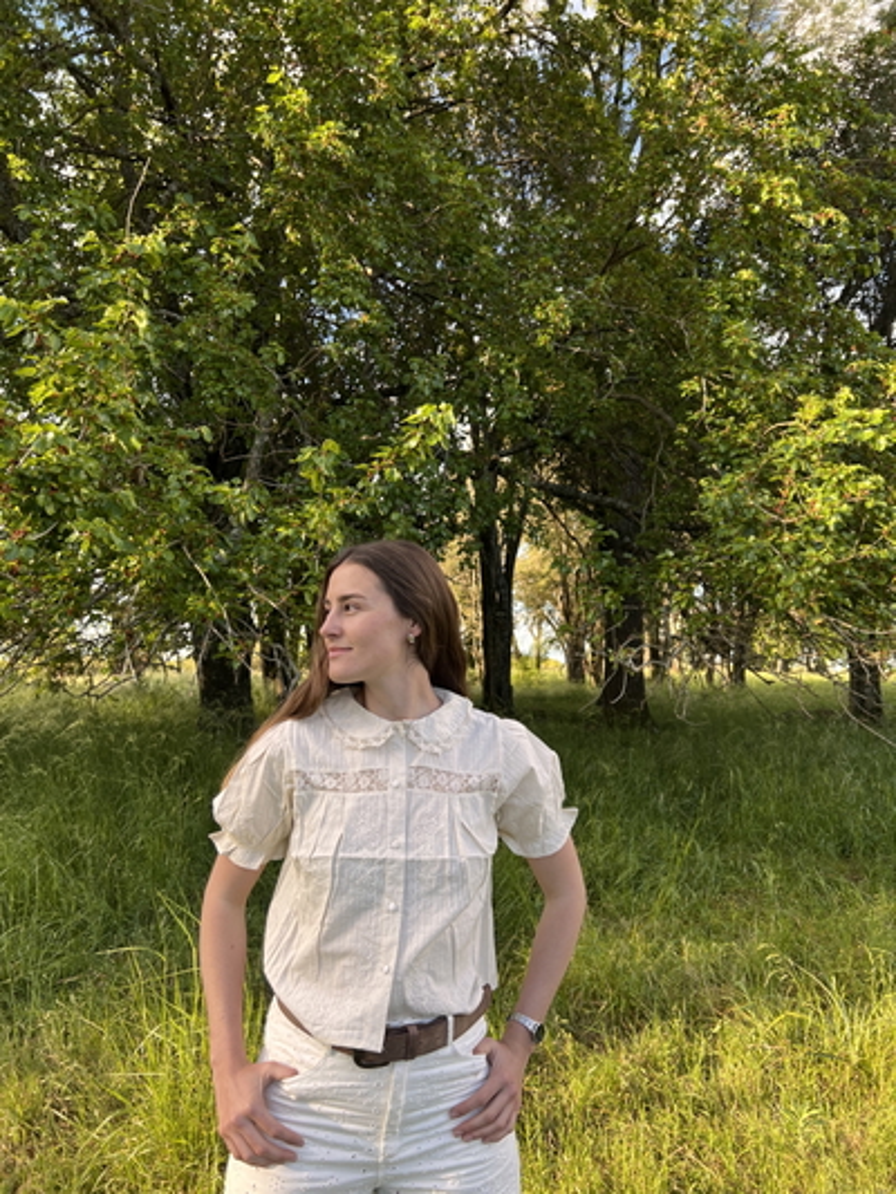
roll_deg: +0.6
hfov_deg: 53.1
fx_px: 897
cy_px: 597
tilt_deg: +5.1
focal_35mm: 26
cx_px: 448
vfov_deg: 67.3
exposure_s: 1/404
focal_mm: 5.7
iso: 50
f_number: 1.5
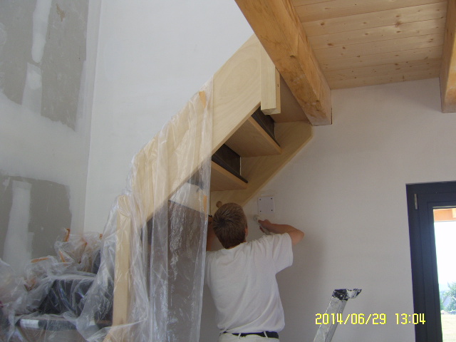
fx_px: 501
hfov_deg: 49.0
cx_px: 228
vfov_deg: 37.7
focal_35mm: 38
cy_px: 171
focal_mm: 7.8
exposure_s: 1/100
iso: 50
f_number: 3.5
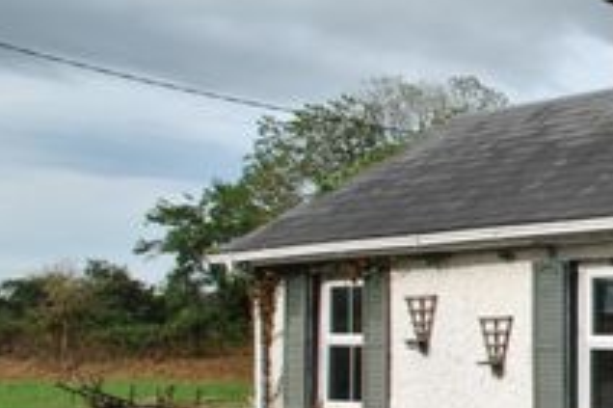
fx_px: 868
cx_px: 891
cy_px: 255
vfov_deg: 26.4
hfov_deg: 28.0
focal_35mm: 51
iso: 100
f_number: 8
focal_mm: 10
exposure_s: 1/250
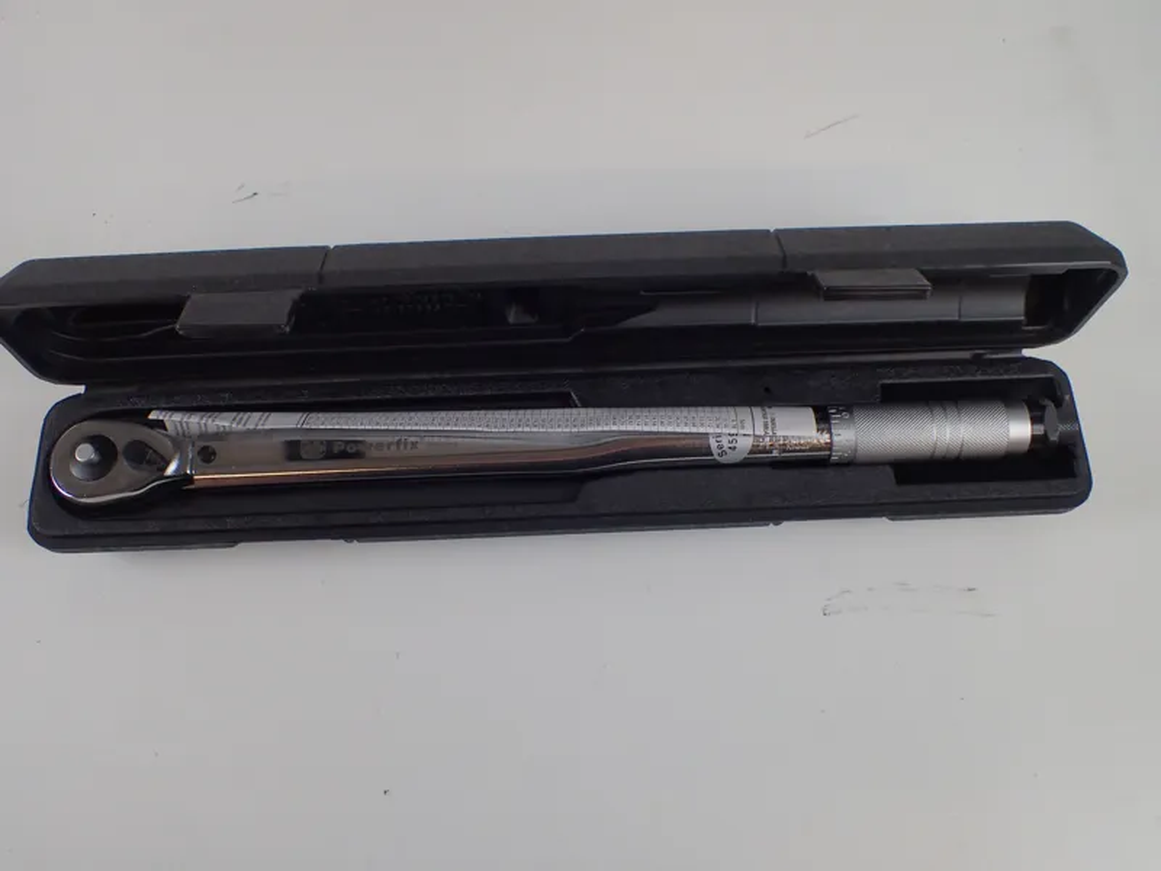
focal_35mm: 30
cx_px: 580
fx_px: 1006
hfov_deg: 60.0
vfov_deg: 46.8
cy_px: 436
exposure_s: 1/125
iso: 200
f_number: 2.3
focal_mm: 5.5
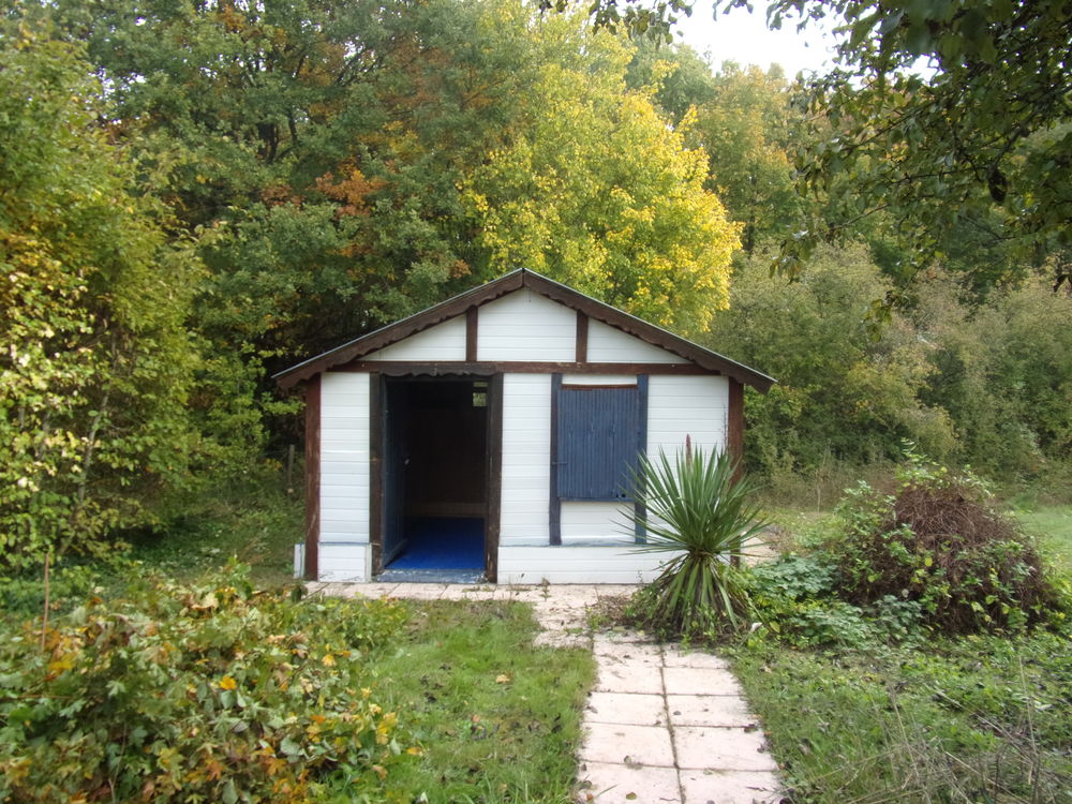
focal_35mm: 24
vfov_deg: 56.8
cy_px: 402
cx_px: 536
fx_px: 743
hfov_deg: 71.6
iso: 80
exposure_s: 1/100
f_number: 3.3
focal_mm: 4.3
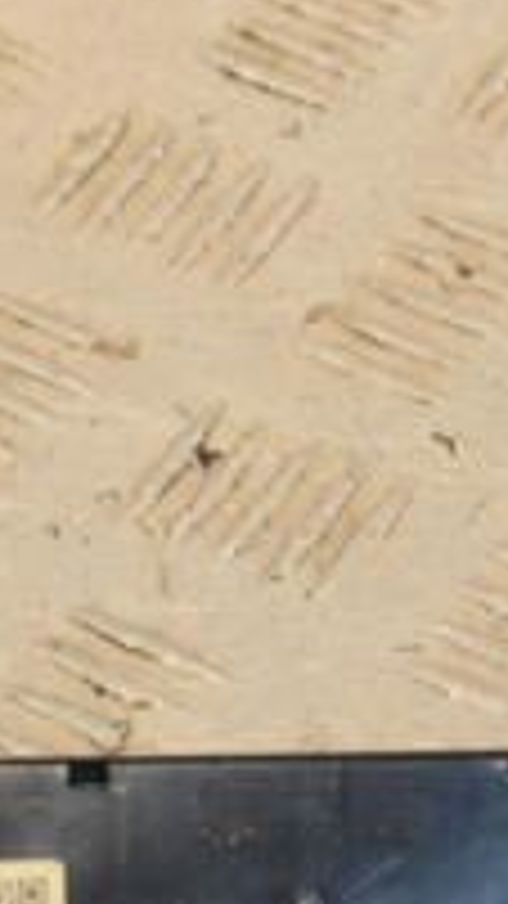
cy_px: 684
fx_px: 5606
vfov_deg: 9.2
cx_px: 468
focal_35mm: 234
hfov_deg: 5.2
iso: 800
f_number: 7.1
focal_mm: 50
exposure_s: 1/200
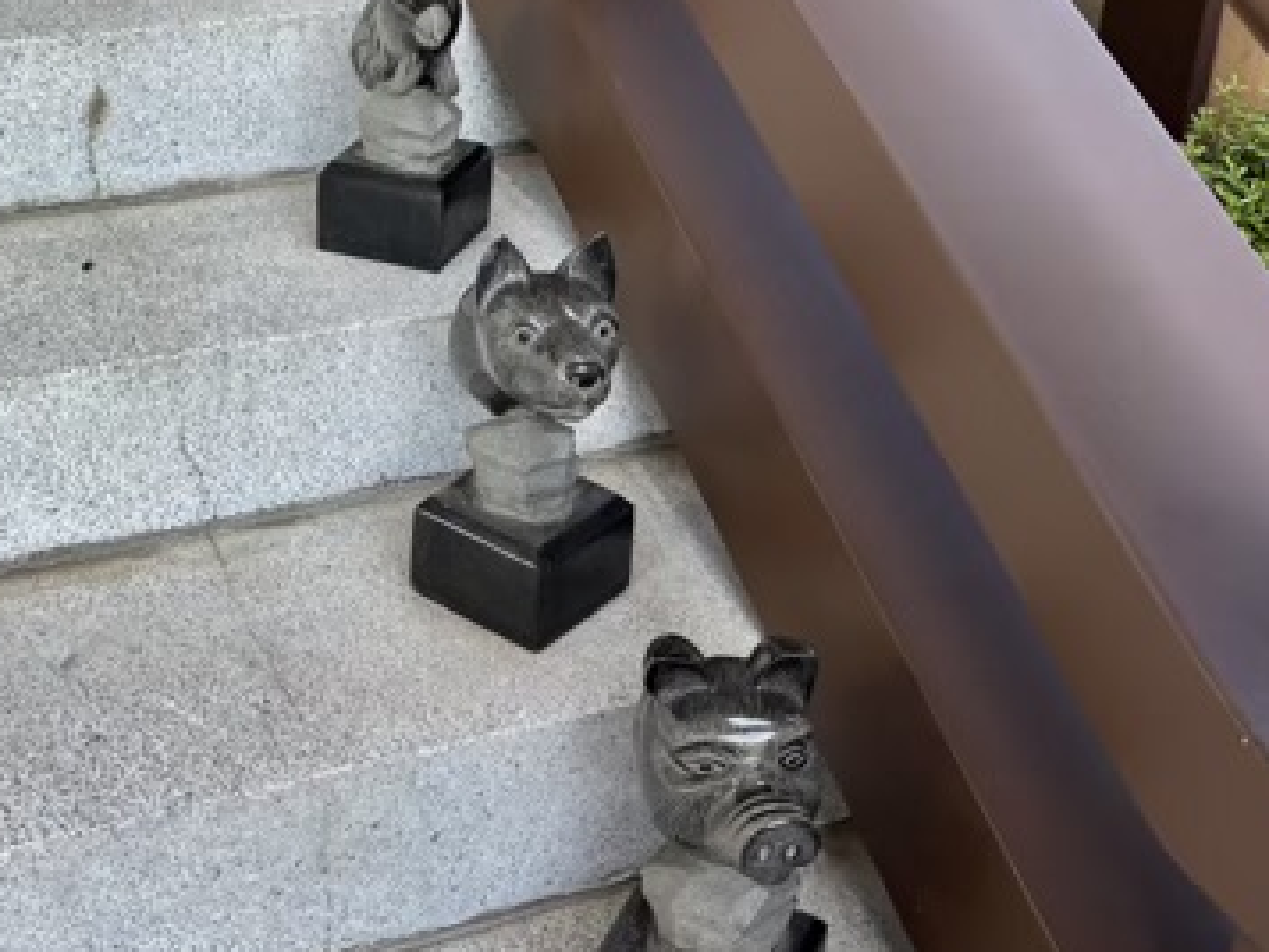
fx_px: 1870
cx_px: 338
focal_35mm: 51
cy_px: 169
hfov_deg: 36.7
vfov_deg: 27.9
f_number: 1.6
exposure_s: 1/297
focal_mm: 5.96
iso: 50
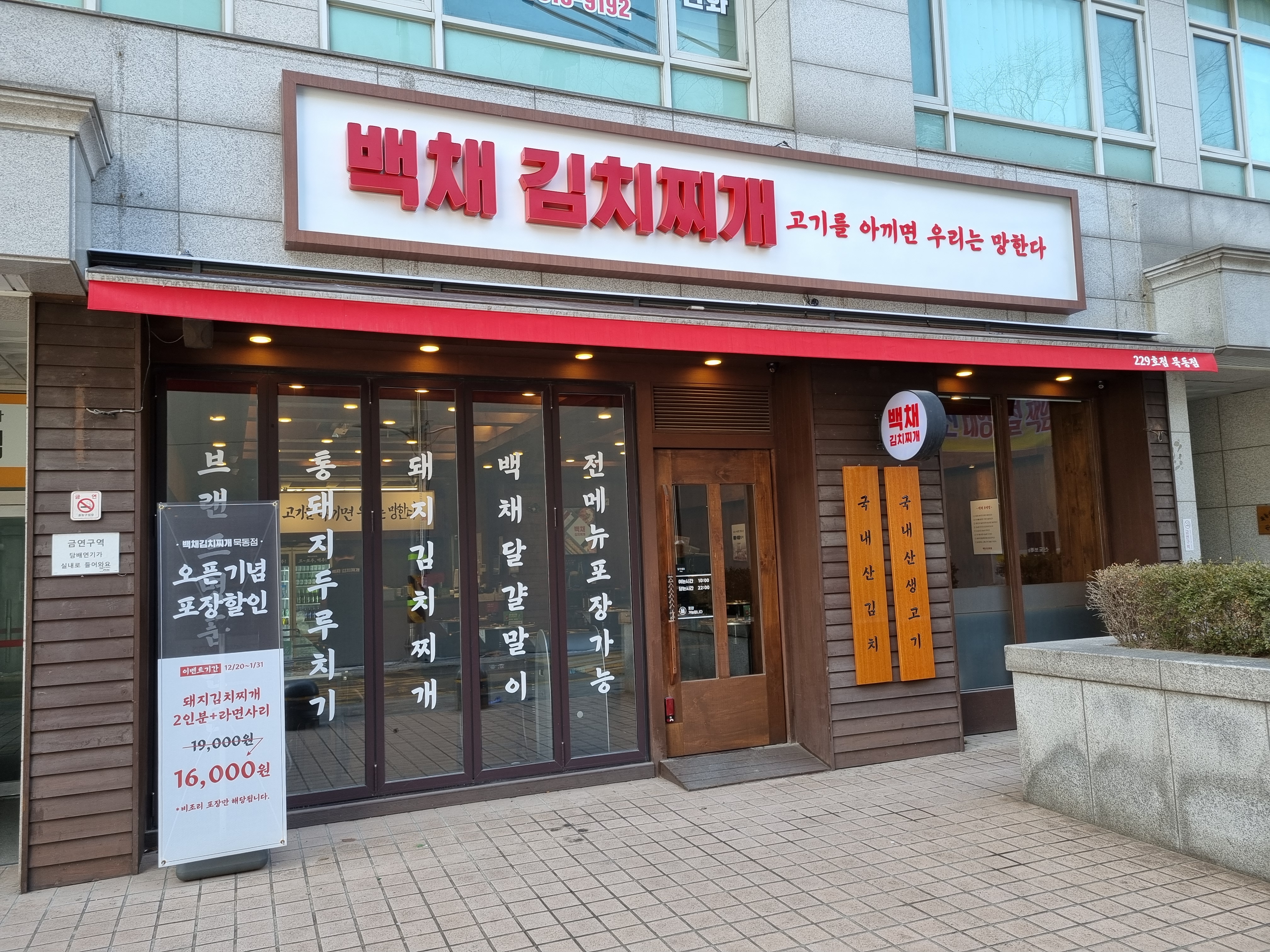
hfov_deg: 67.3
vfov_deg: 53.1
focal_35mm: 26
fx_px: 954
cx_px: 635
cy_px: 476
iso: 50
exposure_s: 1/153
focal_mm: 5.4
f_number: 1.8
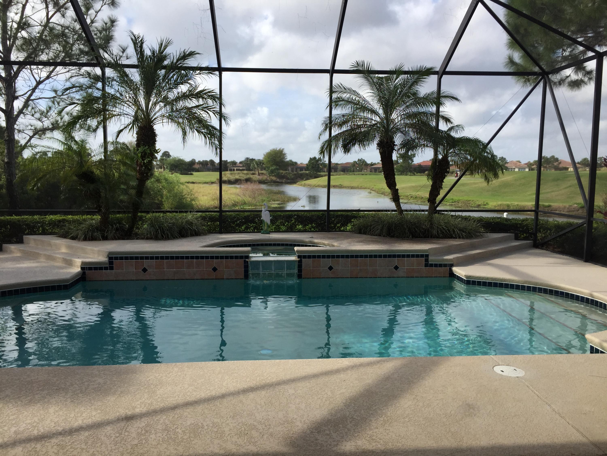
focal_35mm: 29
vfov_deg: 48.2
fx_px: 509
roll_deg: +0.0
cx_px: 304
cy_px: 228
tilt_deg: -6.4
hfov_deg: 61.7
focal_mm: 4.15
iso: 32
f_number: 2.2
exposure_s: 1/964
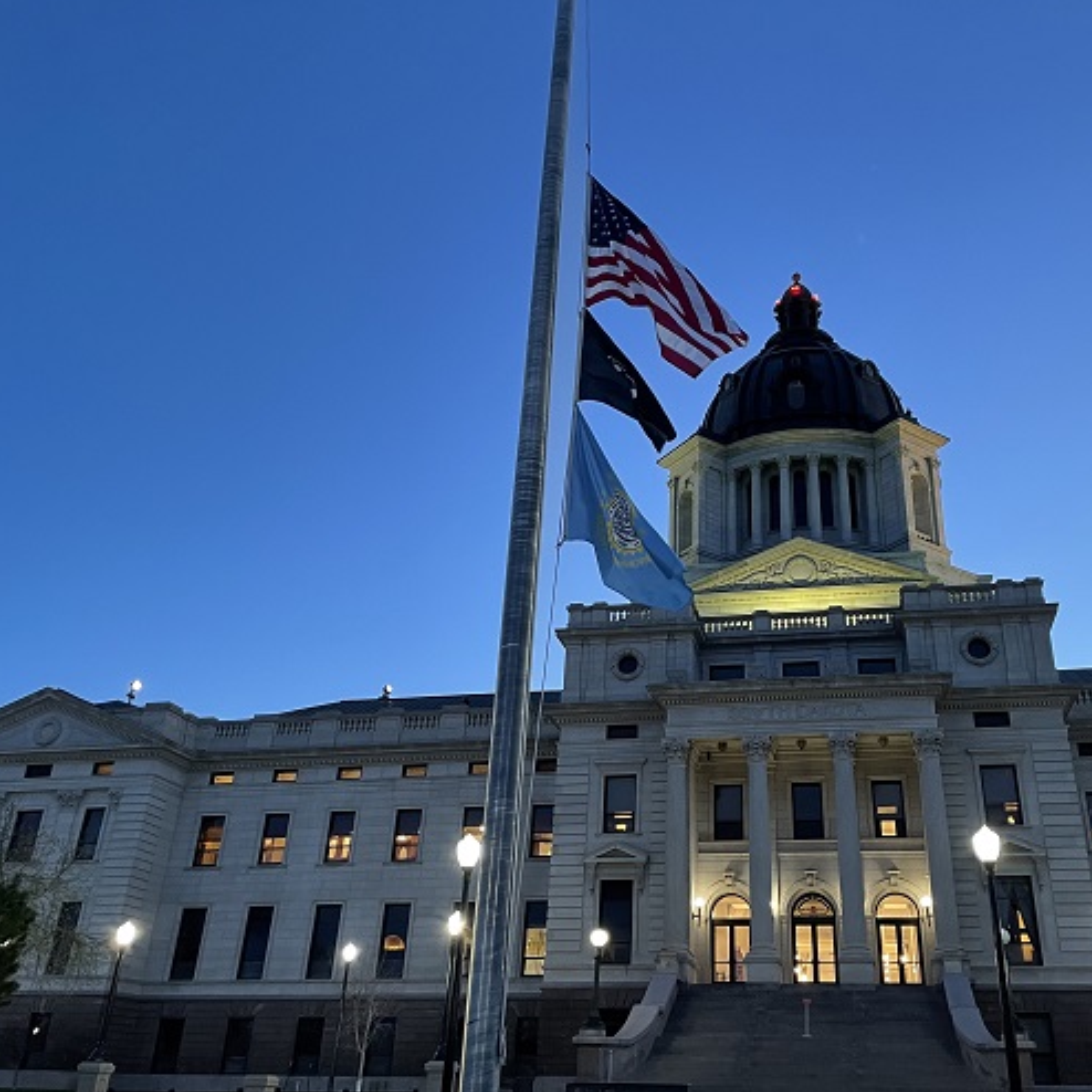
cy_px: 548
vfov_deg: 52.5
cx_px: 676
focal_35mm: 31
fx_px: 1106
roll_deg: -0.6
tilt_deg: +27.8
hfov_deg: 52.0
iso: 160
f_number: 1.6
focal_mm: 4.2
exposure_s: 1/60
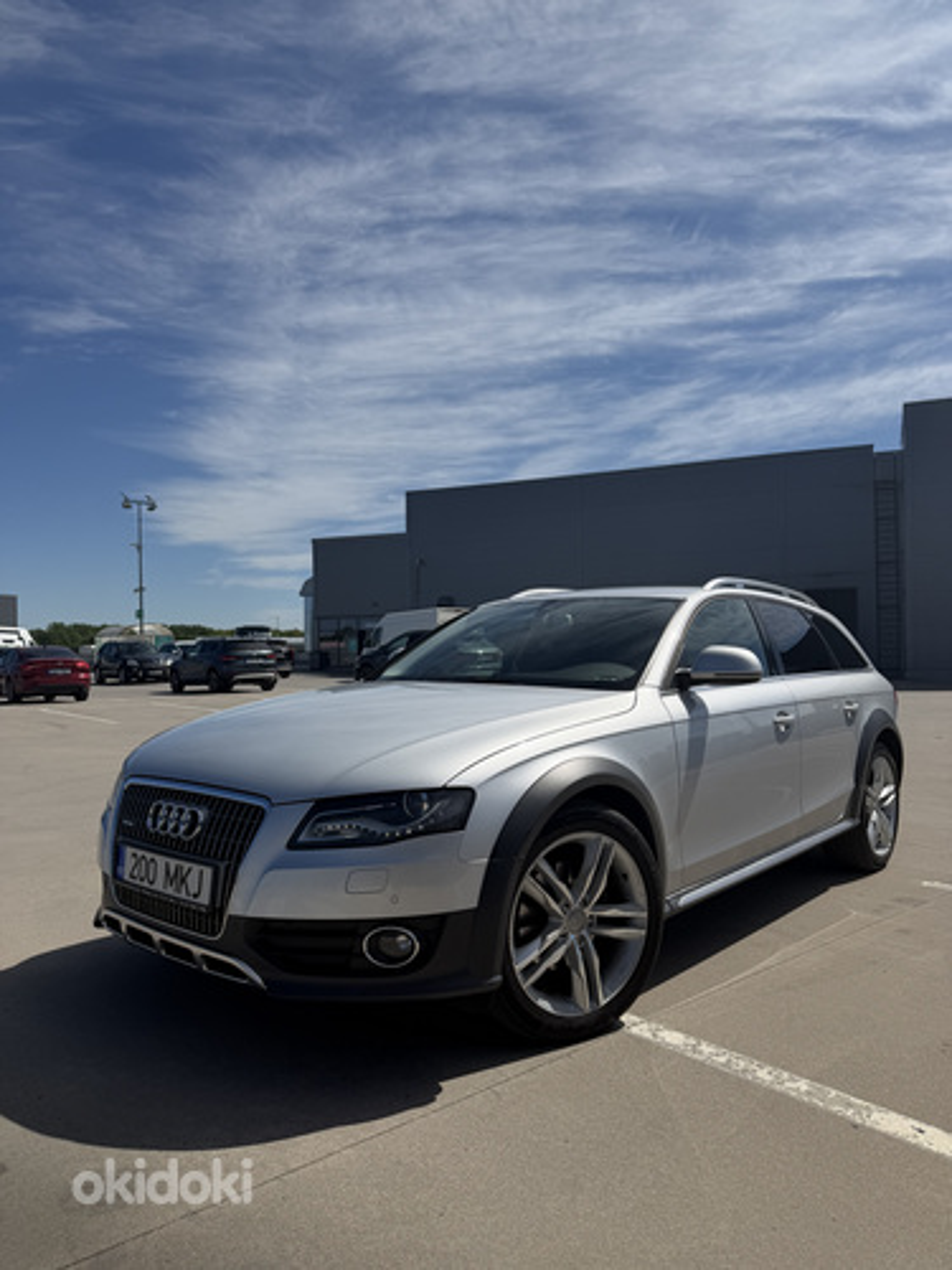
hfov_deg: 56.8
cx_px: 476
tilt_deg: +0.9
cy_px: 635
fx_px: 880
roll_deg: +0.7
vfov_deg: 71.6
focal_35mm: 24
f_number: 1.78
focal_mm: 6.76
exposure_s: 1/10309
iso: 80
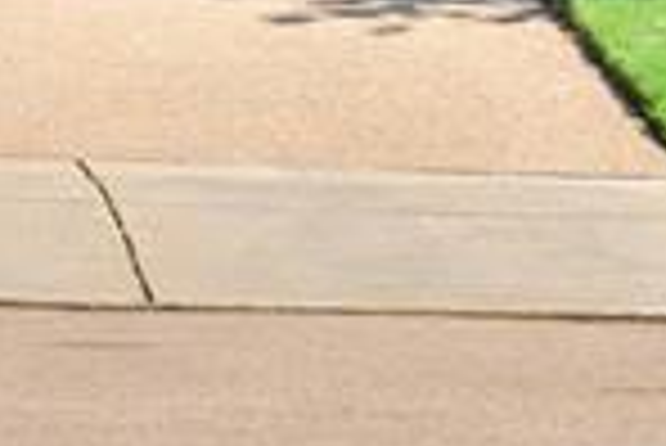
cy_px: -599
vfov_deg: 4.5
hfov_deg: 6.3
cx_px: 2142
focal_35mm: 297
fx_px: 5500
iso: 320
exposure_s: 1/400
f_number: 8
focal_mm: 29
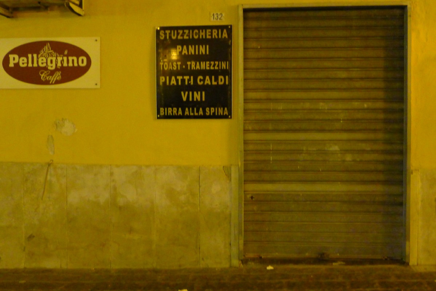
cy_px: 146
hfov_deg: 39.6
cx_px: 218
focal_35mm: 50
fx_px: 606
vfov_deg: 27.0
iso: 1600
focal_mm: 10.7
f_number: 2.7
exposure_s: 1/8
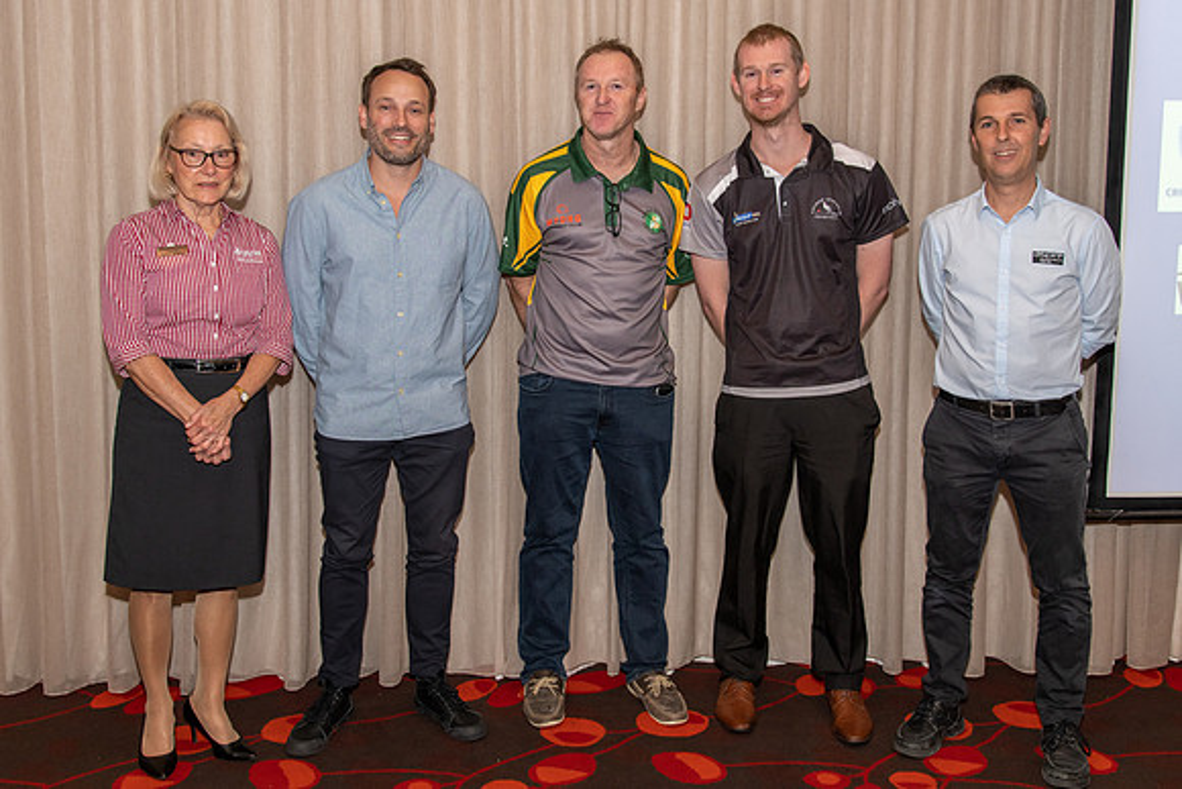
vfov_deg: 36.6
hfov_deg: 52.8
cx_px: 588
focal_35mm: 36
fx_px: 1191
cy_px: 342
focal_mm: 32
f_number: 5.6
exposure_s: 1/60
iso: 800
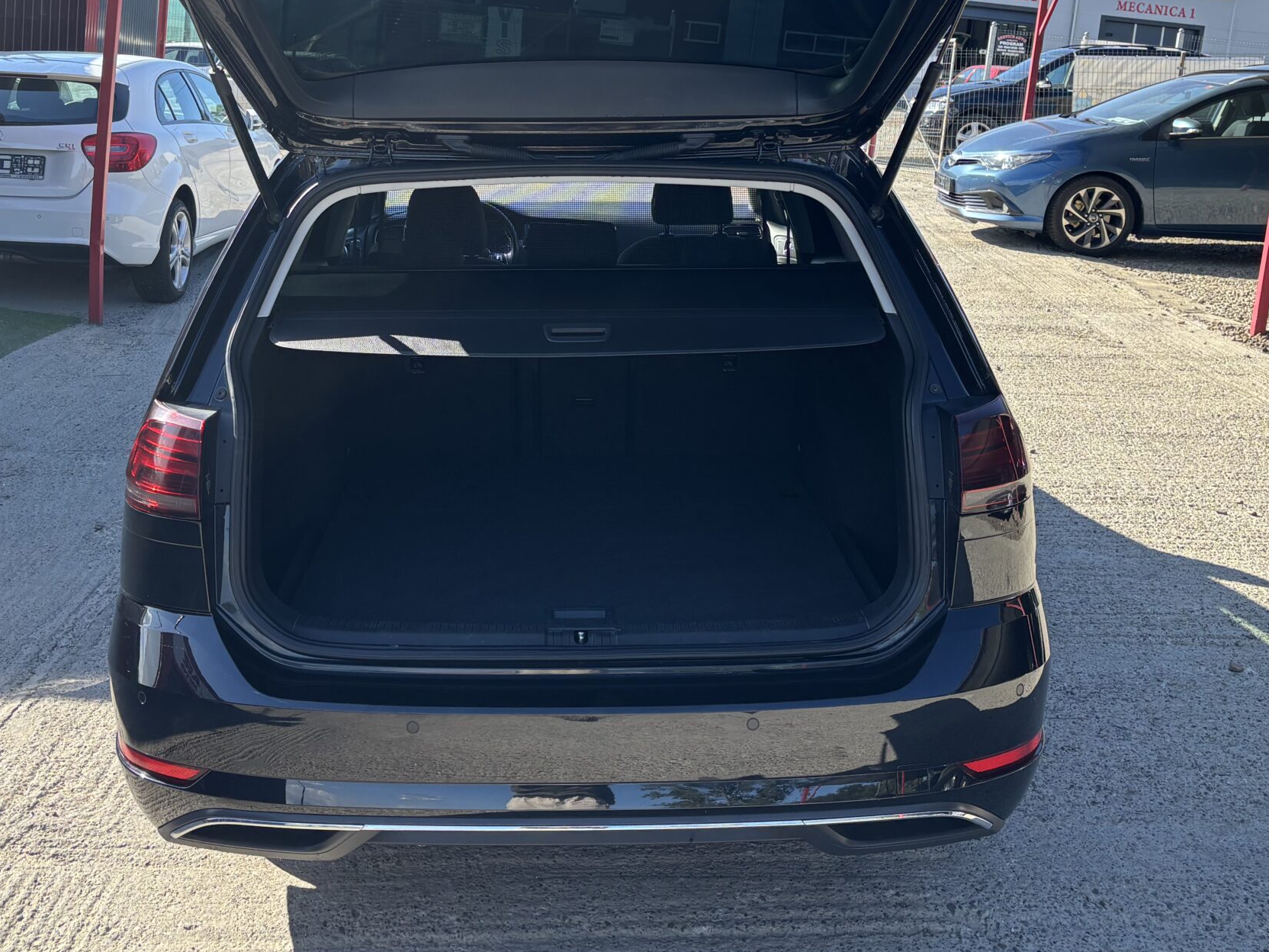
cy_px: 260
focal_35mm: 40
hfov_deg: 46.7
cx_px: 576
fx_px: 1466
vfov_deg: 35.3
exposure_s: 1/943
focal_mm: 5.96
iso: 50
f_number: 1.6
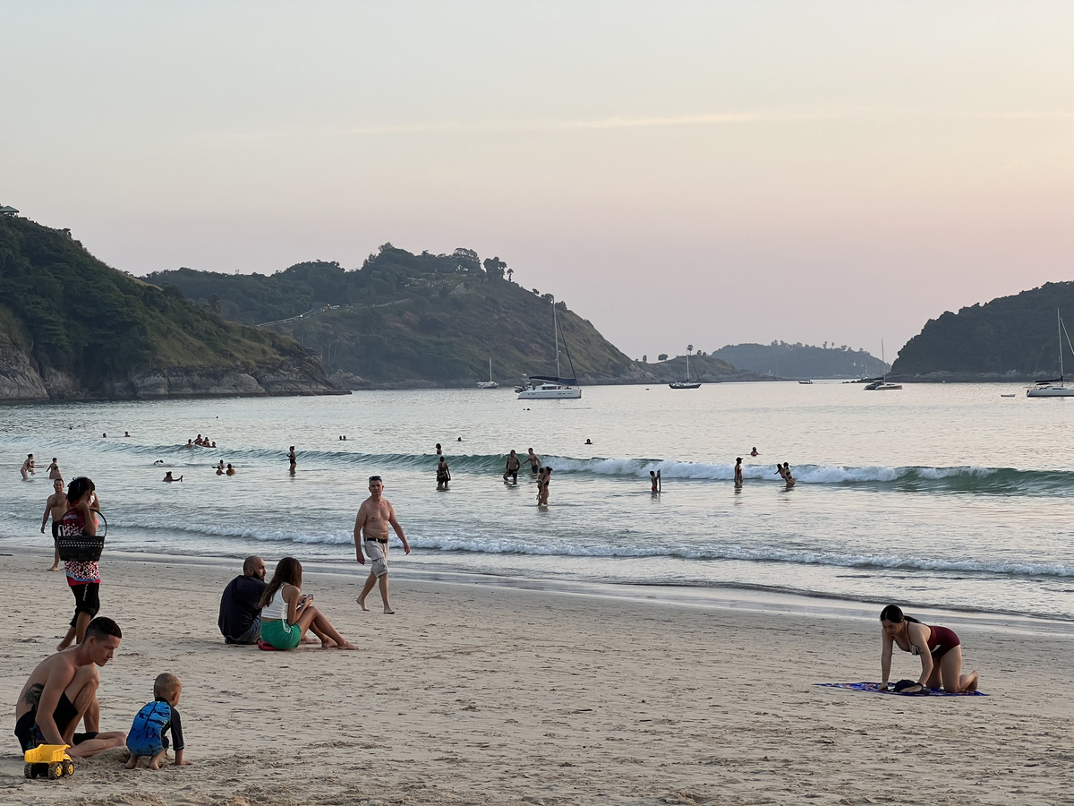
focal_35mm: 77
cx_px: 537
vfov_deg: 19.1
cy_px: 403
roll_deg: +1.0
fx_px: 2389
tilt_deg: -0.4
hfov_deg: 25.3
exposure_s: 1/122
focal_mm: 9
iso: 40
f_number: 2.8
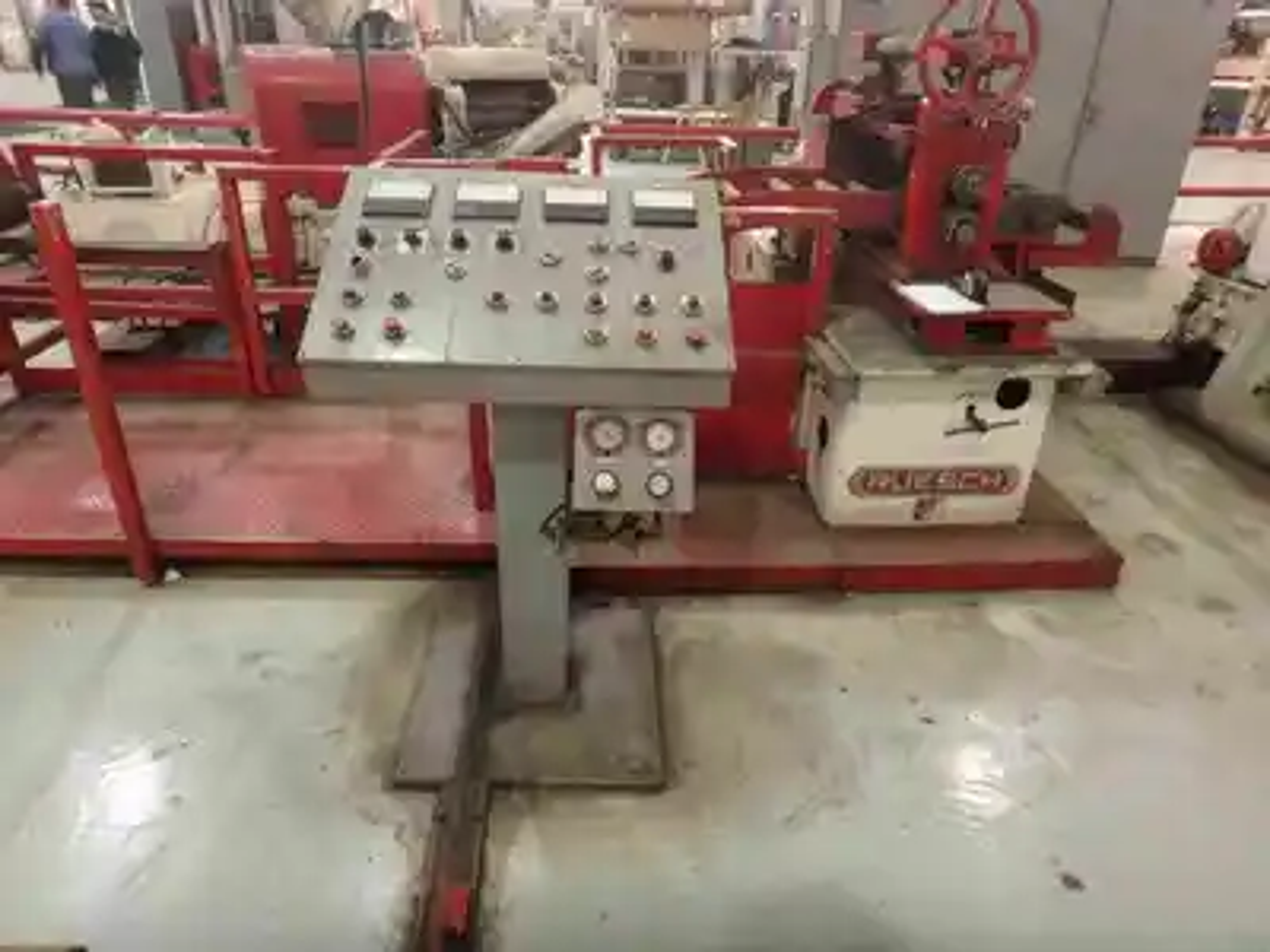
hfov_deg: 79.0
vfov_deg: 63.4
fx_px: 770
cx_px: 635
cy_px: 476
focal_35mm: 21
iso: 800
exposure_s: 1/15
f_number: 3.5
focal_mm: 3.7
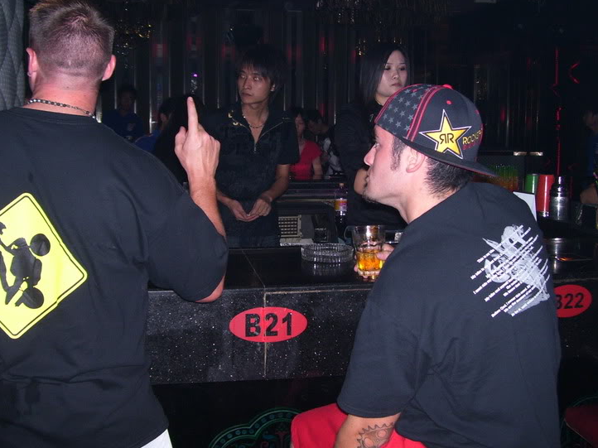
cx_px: 315
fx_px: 708
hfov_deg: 45.8
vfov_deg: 35.1
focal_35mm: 41
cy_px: 206
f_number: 2.7
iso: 125
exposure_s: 1/60
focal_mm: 6
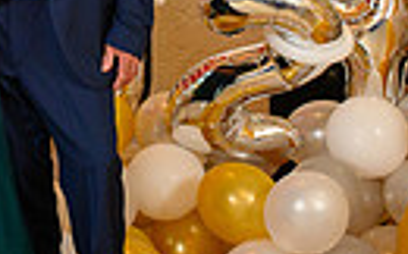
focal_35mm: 159
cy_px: -122
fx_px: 1766
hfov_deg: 12.8
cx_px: -91
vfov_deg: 8.1
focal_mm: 35
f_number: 3.5
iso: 1250
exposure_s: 1/100
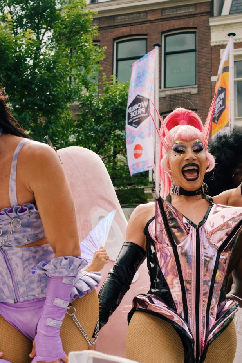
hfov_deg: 18.7
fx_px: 736
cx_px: 112
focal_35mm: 73
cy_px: 249
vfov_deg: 27.5
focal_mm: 27
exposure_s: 1/800
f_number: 3.6
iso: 160
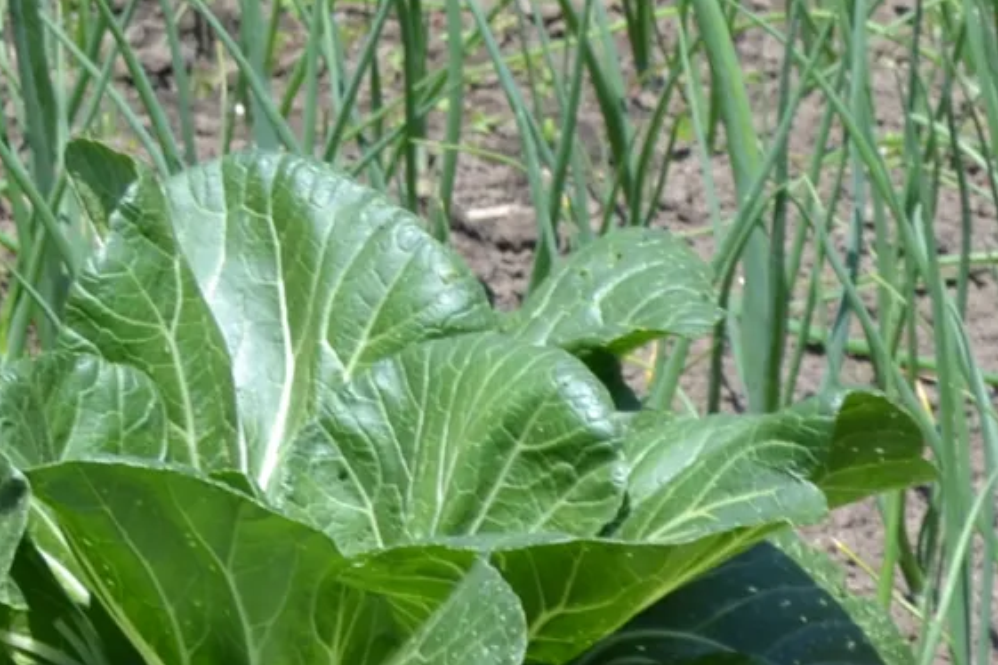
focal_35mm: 376
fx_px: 10431
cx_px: -496
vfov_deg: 3.6
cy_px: -248
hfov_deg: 5.4
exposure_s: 1/160
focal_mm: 55
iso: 100
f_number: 6.3
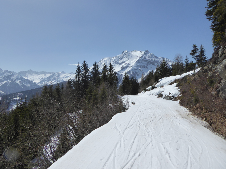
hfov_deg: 69.4
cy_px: 84
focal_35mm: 25
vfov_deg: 54.9
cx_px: 113
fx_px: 163
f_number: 4
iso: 125
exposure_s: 1/1600
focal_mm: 4.3
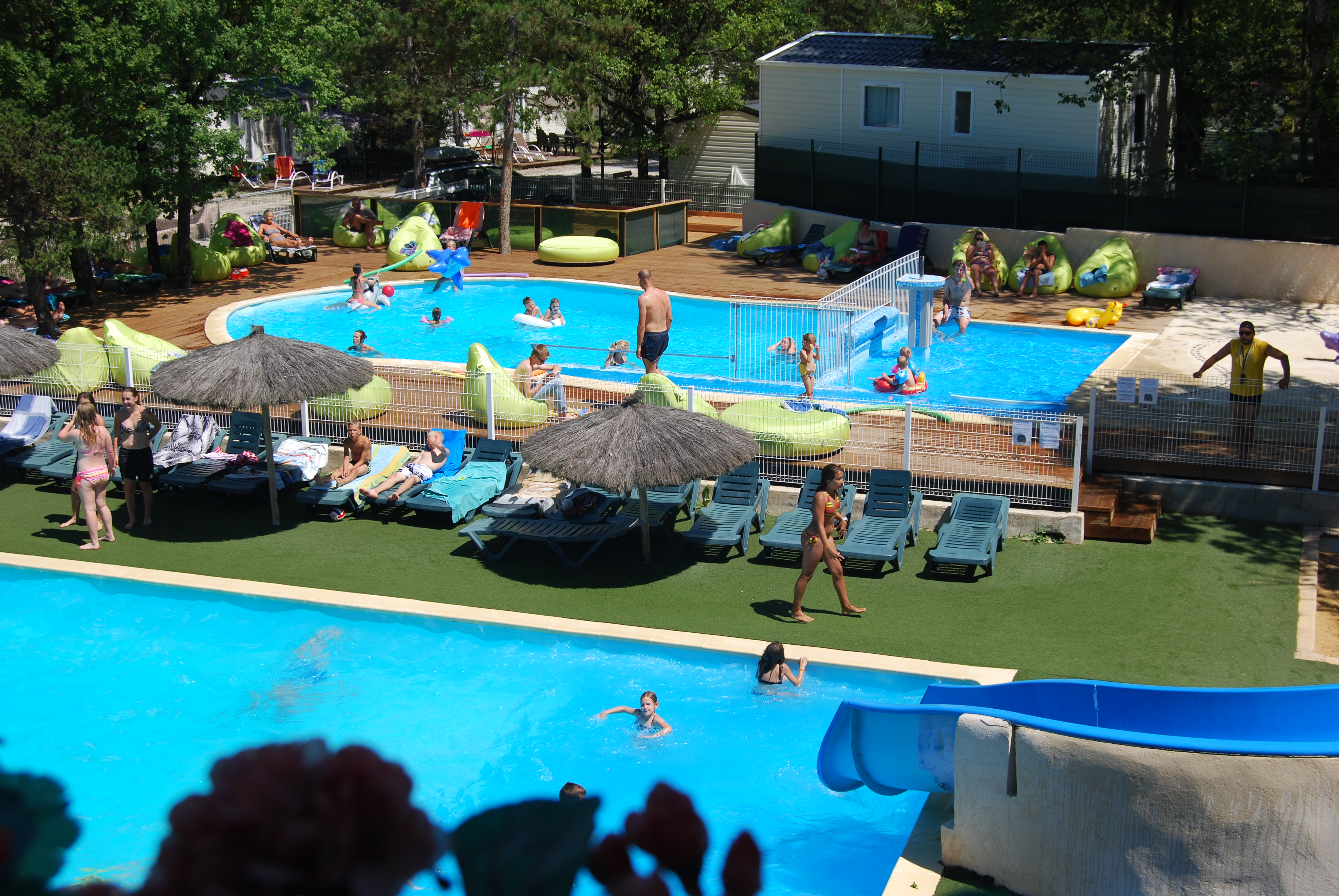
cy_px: 448
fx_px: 1787
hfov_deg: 41.1
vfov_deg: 28.2
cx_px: 670
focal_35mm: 48
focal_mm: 32
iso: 100
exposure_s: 1/250
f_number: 8
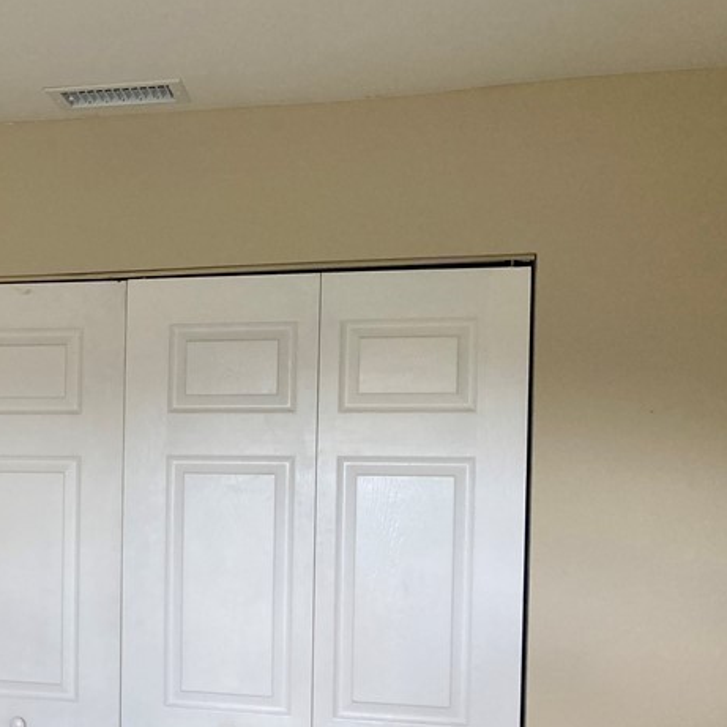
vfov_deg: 30.7
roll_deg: -1.2
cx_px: 9
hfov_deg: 29.2
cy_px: 516
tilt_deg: -3.5
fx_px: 1307
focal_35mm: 55
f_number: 1.8
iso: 80
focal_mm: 3.99
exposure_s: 1/70
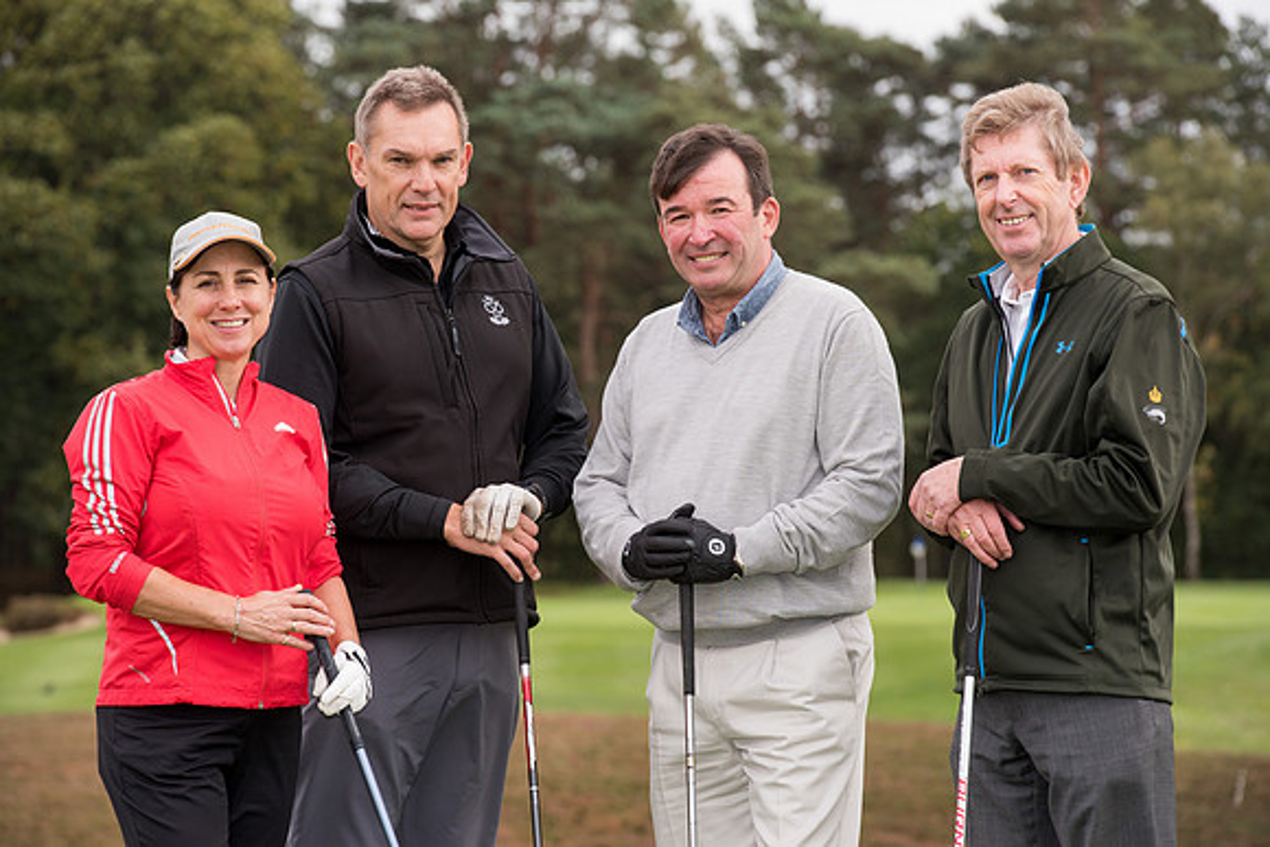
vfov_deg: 7.0
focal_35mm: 195
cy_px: 424
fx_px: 6880
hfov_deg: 10.5
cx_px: 635
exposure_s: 1/250
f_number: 8
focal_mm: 195
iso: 640
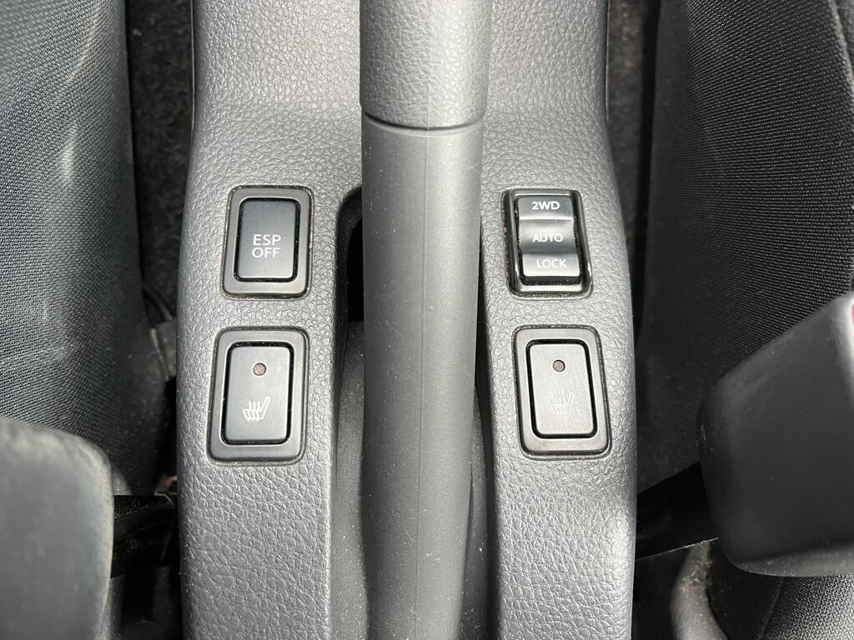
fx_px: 641
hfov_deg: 67.3
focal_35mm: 26
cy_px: 320
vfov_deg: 53.1
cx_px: 427
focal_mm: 5.1
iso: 160
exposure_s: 1/60
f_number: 1.6
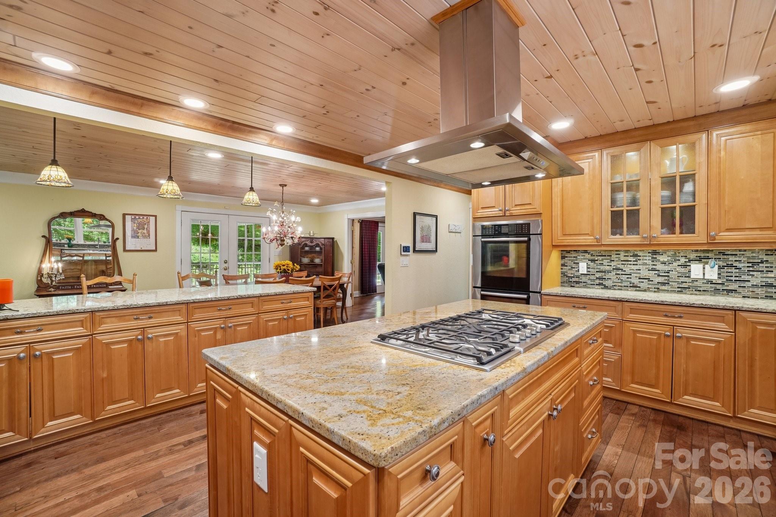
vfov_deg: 77.3
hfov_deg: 100.4
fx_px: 323
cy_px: 258
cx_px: 388
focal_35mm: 15
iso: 400
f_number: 8
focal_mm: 10
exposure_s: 1/15
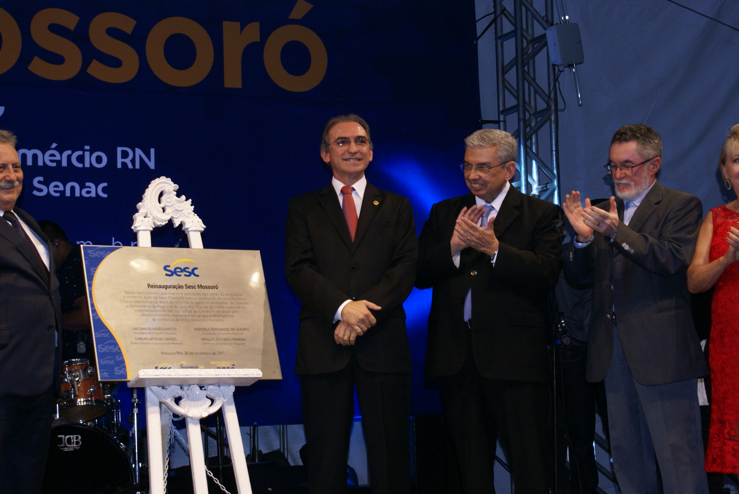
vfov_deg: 18.2
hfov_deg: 27.0
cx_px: 370
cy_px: 247
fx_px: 1541
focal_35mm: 75
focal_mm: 50
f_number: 5.6
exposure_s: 1/80
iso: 400
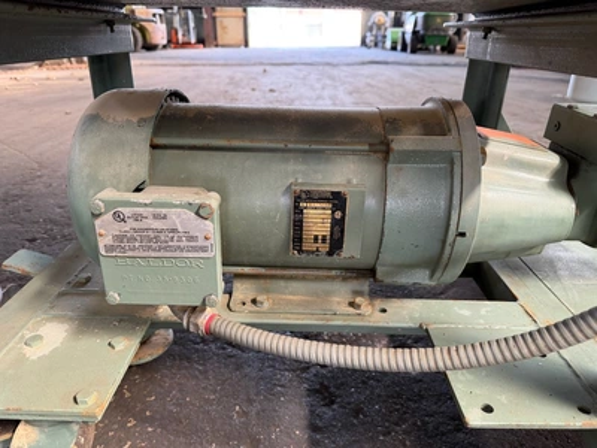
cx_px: 298
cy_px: 224
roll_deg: -0.7
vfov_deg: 56.8
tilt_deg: -23.9
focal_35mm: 24
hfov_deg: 71.6
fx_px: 414
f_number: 1.78
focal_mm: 6.76
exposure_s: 1/60
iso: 160
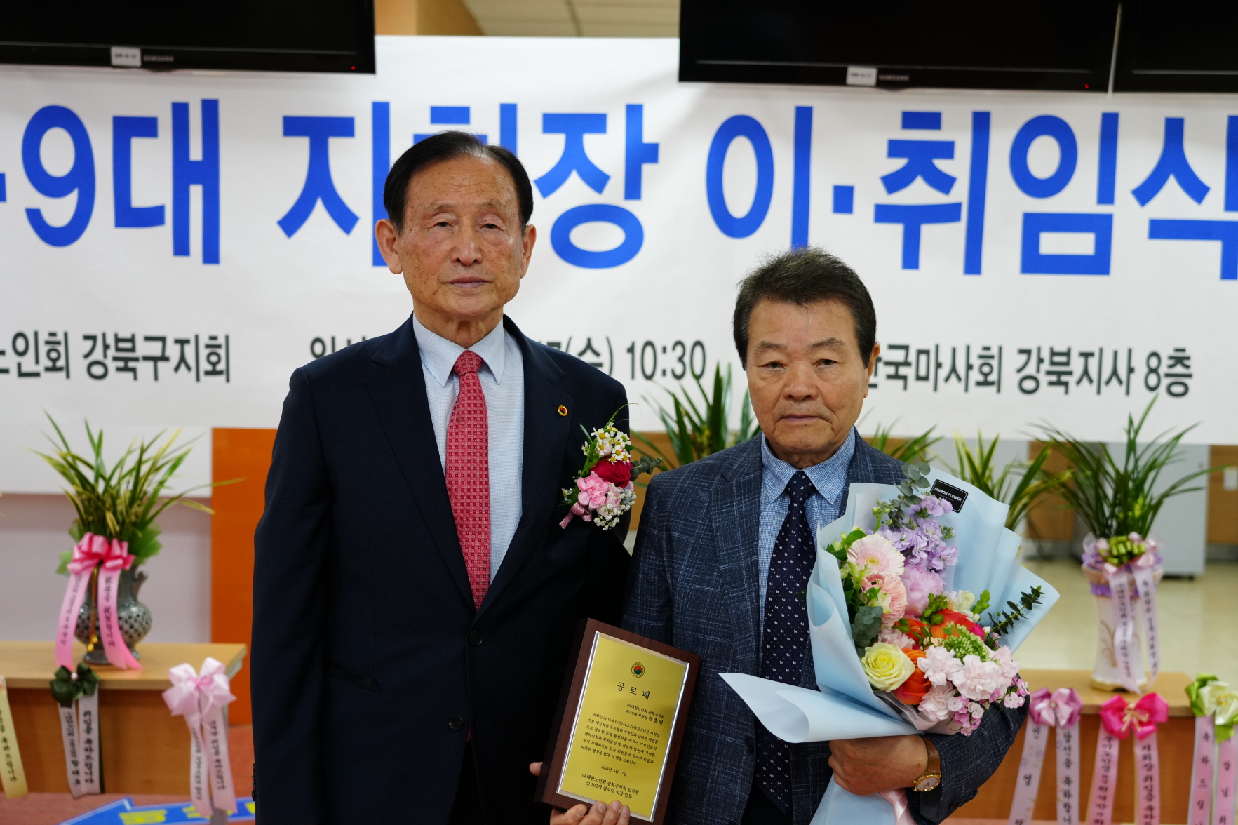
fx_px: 1753
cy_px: 407
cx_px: 628
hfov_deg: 38.9
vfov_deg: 26.5
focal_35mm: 51
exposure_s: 1/160
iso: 1250
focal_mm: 50
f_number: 4
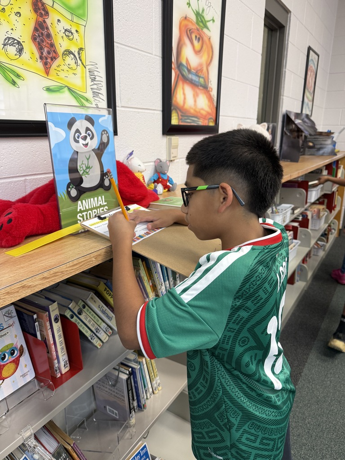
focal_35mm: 24
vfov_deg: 71.6
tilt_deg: -16.0
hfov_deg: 56.8
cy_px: 230
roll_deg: -0.7
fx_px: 319
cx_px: 172
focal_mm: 6.76
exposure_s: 1/120
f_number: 1.78
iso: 160
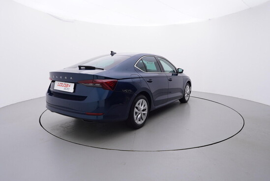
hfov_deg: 77.3
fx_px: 169
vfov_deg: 56.2
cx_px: 135
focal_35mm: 22
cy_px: 90
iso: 200
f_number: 5
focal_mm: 15
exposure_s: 1/80
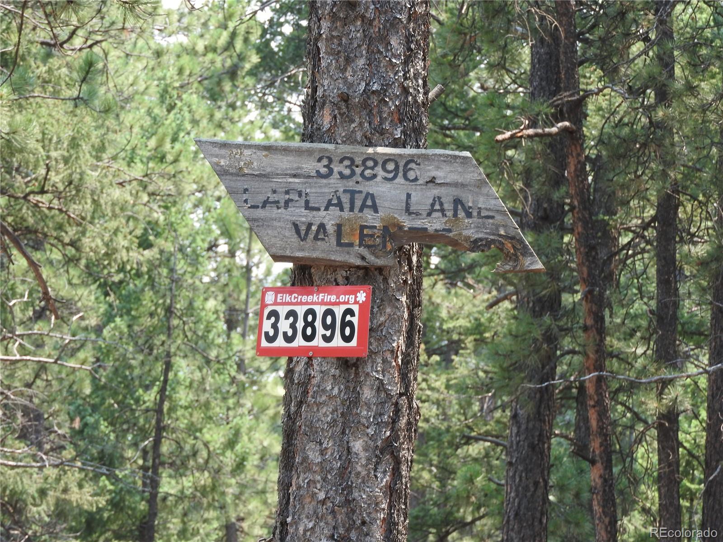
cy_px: 271
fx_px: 4595
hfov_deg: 9.0
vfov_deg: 6.8
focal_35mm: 220
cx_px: 362
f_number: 5.3
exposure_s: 1/80
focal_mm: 39.4
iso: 100
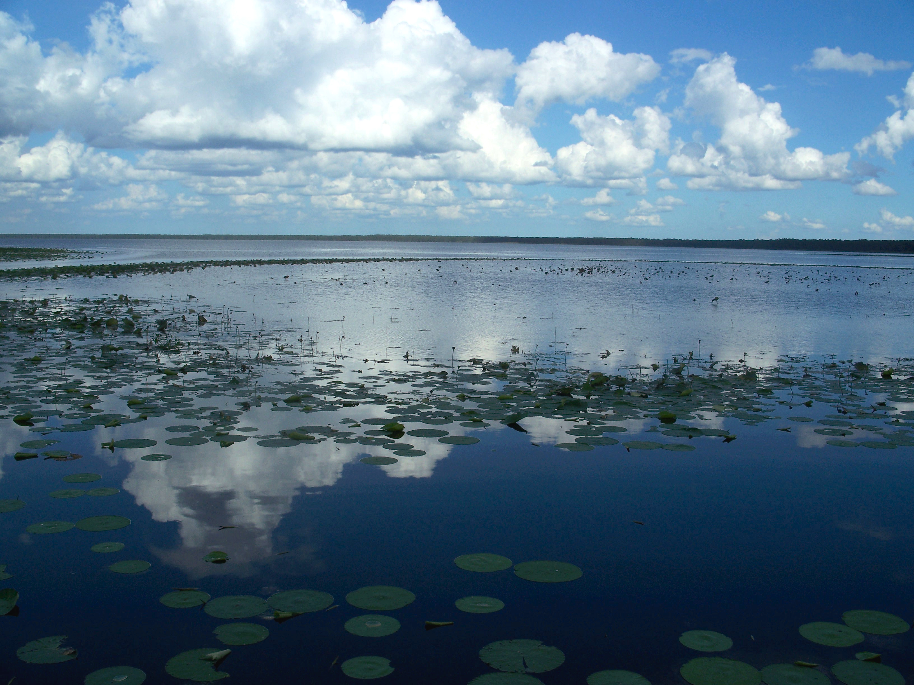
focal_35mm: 37
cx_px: 457
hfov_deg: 50.1
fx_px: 977
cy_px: 342
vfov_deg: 38.7
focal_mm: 7.8
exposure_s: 1/640
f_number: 5.6
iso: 64
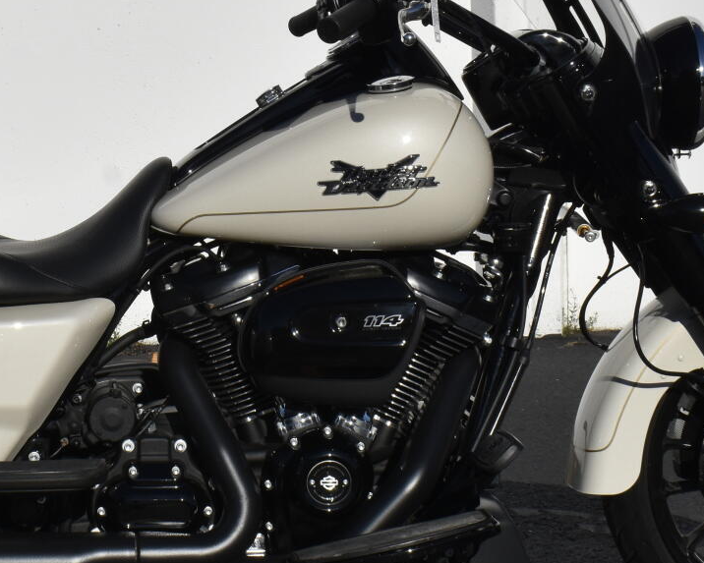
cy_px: 289
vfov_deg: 15.7
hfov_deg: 19.2
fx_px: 2049
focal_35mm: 98
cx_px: 82
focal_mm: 25
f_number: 14
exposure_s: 1/800
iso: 400
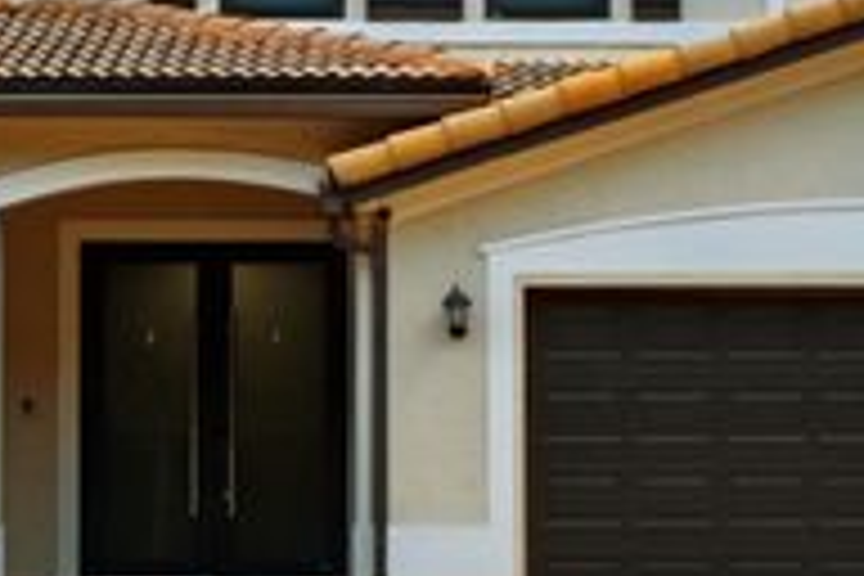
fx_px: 1872
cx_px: 486
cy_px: 83
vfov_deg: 17.3
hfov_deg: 26.0
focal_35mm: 78
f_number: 11
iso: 100
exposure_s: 1/3
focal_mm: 30
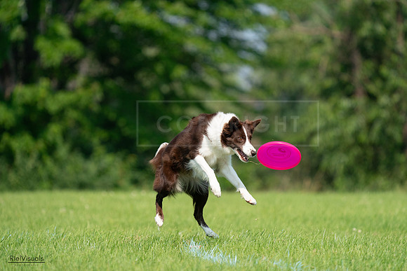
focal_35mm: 400
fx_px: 4523
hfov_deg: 5.2
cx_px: 204
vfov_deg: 3.4
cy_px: 136
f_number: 6.3
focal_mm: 400
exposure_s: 1/4000
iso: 1250
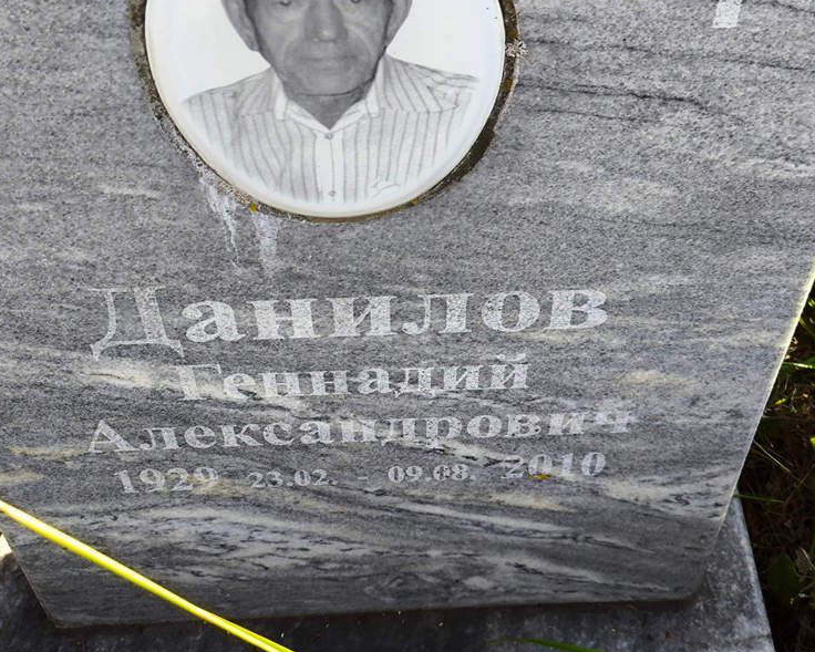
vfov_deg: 28.6
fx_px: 1279
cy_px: 322
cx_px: 399
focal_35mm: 53
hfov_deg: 35.4
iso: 50
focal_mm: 4.71
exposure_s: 1/192
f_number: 1.7
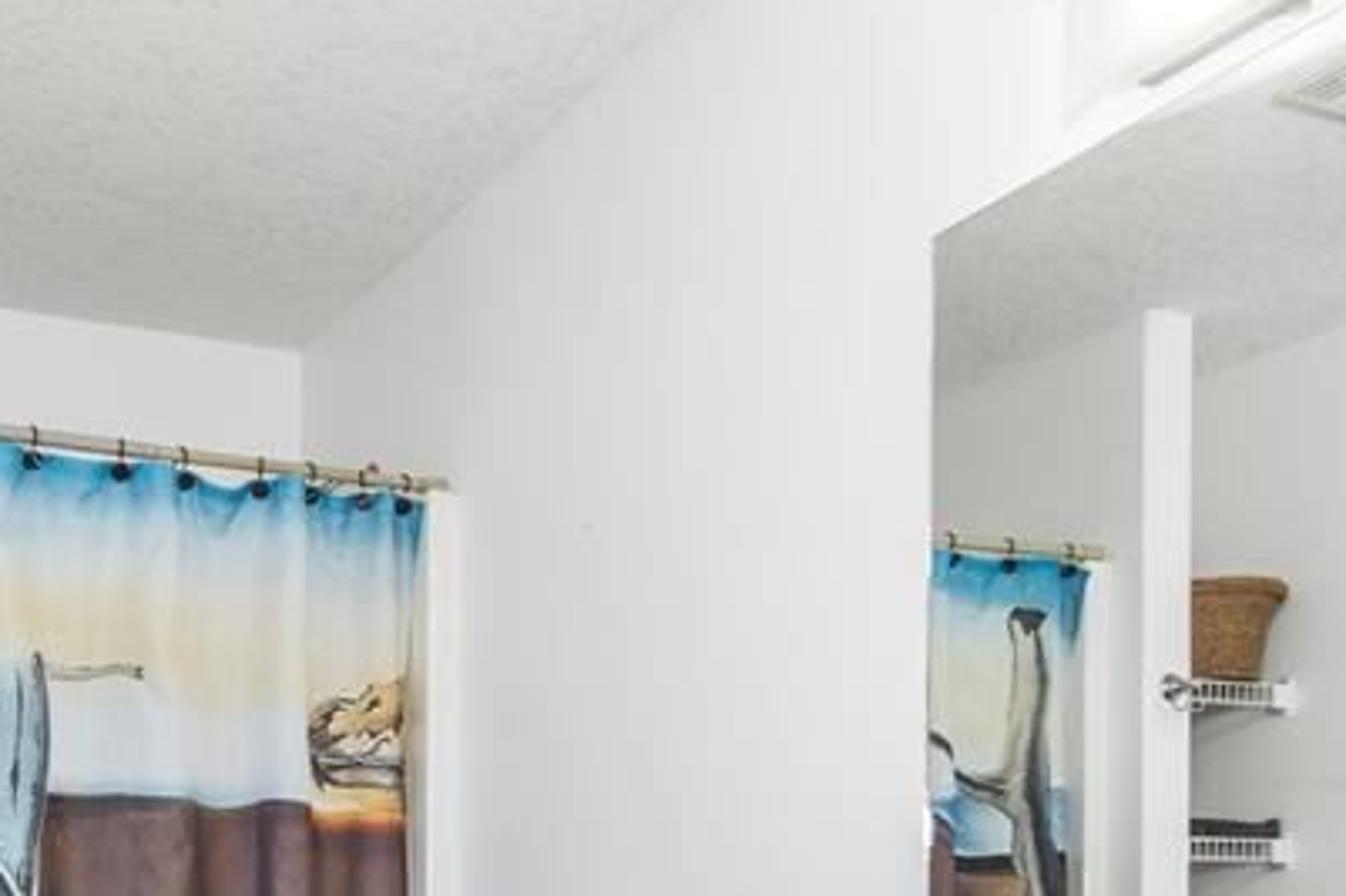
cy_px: 997
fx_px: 1719
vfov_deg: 26.8
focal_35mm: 46
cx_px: 359
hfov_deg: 41.7
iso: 320
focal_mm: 12
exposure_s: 1/2
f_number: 8
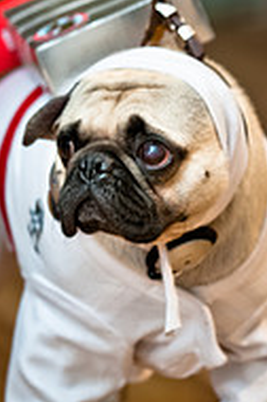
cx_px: 262
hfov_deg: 3.0
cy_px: 102
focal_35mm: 463
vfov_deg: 4.5
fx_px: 5169
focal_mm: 130
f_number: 2.8
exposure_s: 1/200
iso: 200
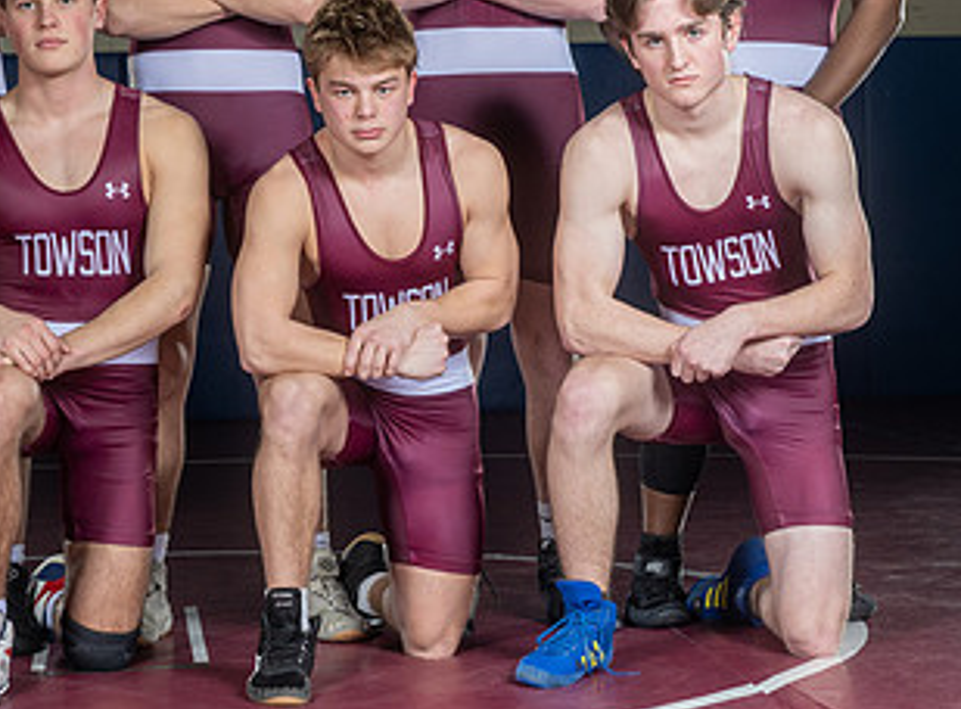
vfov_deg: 14.1
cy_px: 324
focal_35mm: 104
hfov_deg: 19.0
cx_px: 435
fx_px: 2870
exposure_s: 1/200
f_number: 6.3
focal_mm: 37
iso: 125
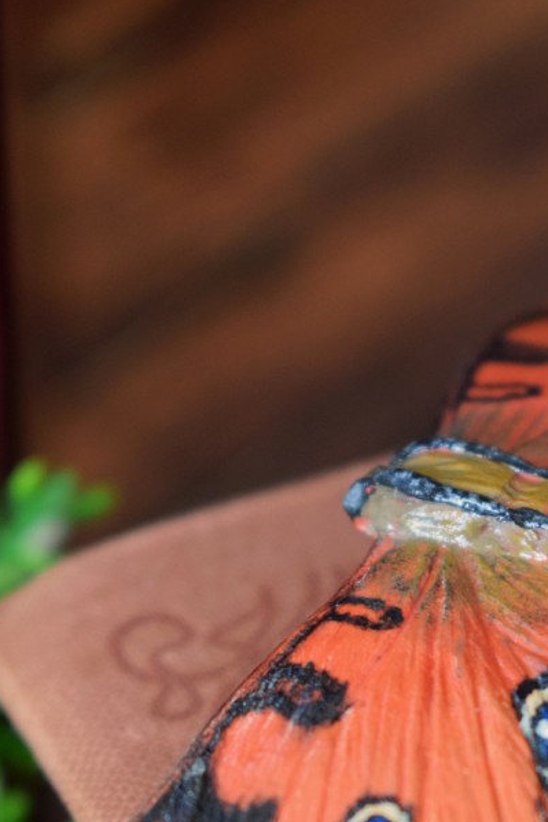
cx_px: 514
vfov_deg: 12.9
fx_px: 3627
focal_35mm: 159
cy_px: 555
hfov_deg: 8.6
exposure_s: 1/60
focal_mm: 55
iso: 1600
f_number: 5.6
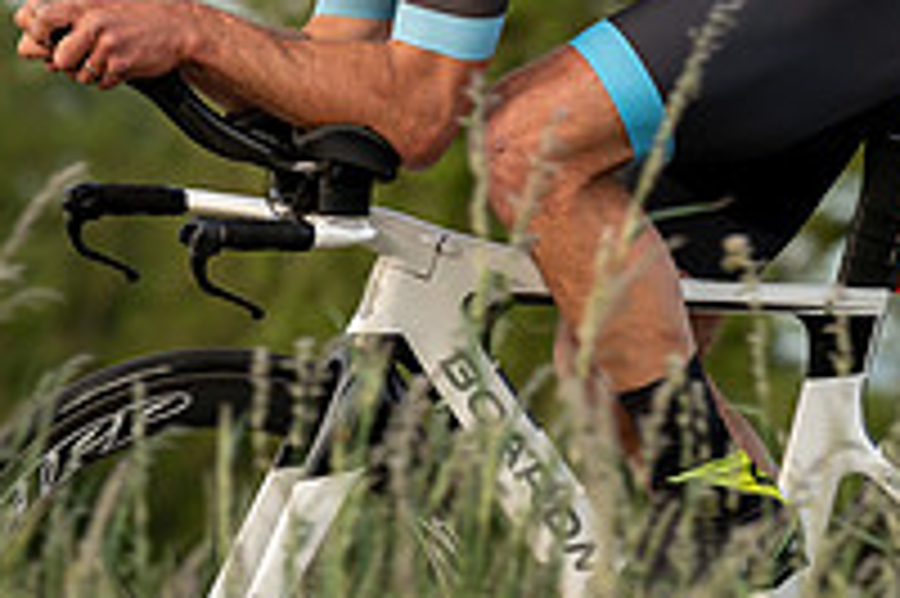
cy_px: 153
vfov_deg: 3.0
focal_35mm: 452
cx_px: 237
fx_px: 11290
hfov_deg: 4.6
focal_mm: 123
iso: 400
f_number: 4
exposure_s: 1/1000
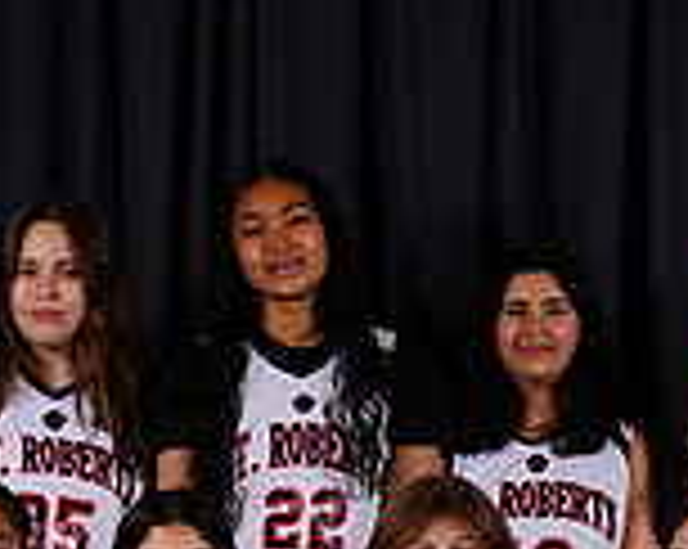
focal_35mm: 178
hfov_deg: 10.9
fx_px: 3620
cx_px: 261
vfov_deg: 8.5
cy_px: 713
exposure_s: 1/200
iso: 200
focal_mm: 50
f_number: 6.3
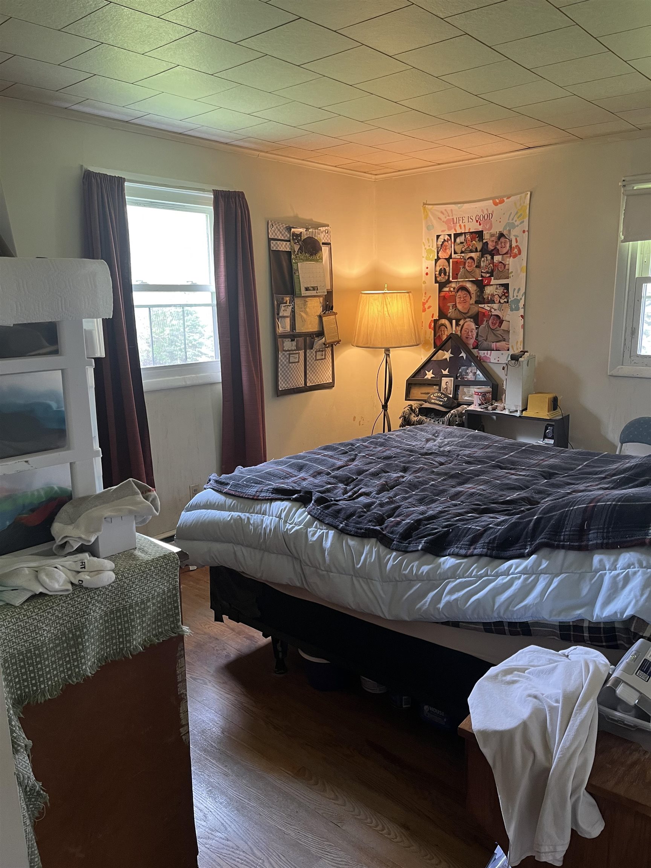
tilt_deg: -10.9
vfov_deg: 67.3
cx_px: 326
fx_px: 652
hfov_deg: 53.1
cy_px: 434
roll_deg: +1.2
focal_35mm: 26
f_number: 1.6
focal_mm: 5.1
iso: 200
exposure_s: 1/60
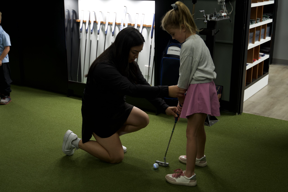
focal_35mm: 49
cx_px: 144
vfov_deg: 27.5
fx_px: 392
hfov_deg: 40.3
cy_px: 96
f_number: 2.8
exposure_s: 1/50
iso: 640
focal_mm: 49
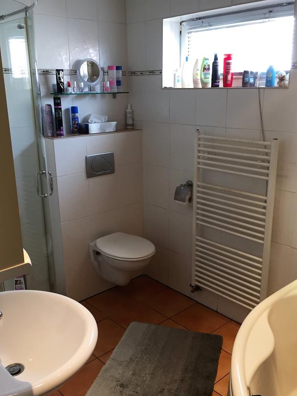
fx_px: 332
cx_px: 148
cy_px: 198
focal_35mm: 29
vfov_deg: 61.7
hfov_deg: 48.2
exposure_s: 1/33
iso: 50
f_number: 2.2
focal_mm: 4.15
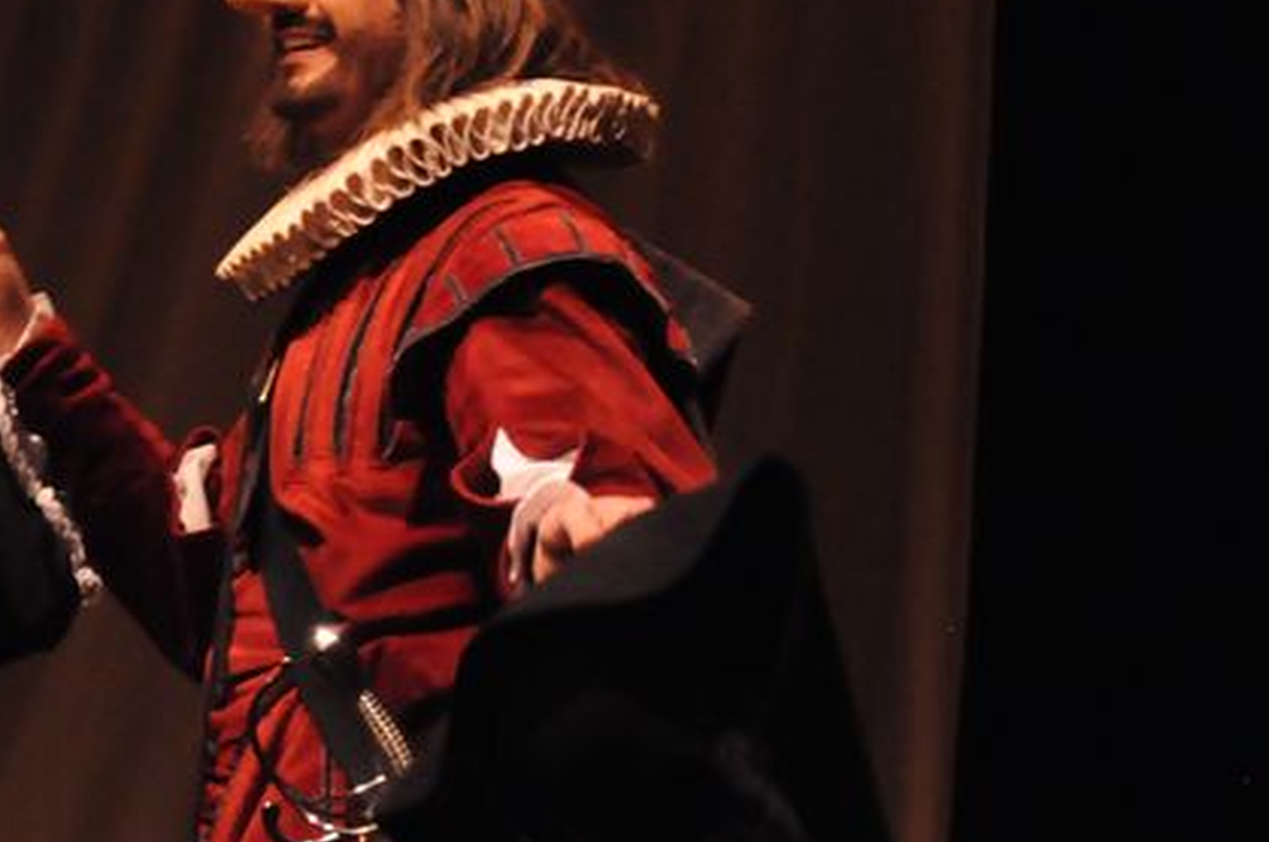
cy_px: 474
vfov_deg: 4.9
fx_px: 9890
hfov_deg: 7.3
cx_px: 67
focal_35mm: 281
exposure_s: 1/100
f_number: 5.6
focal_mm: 98
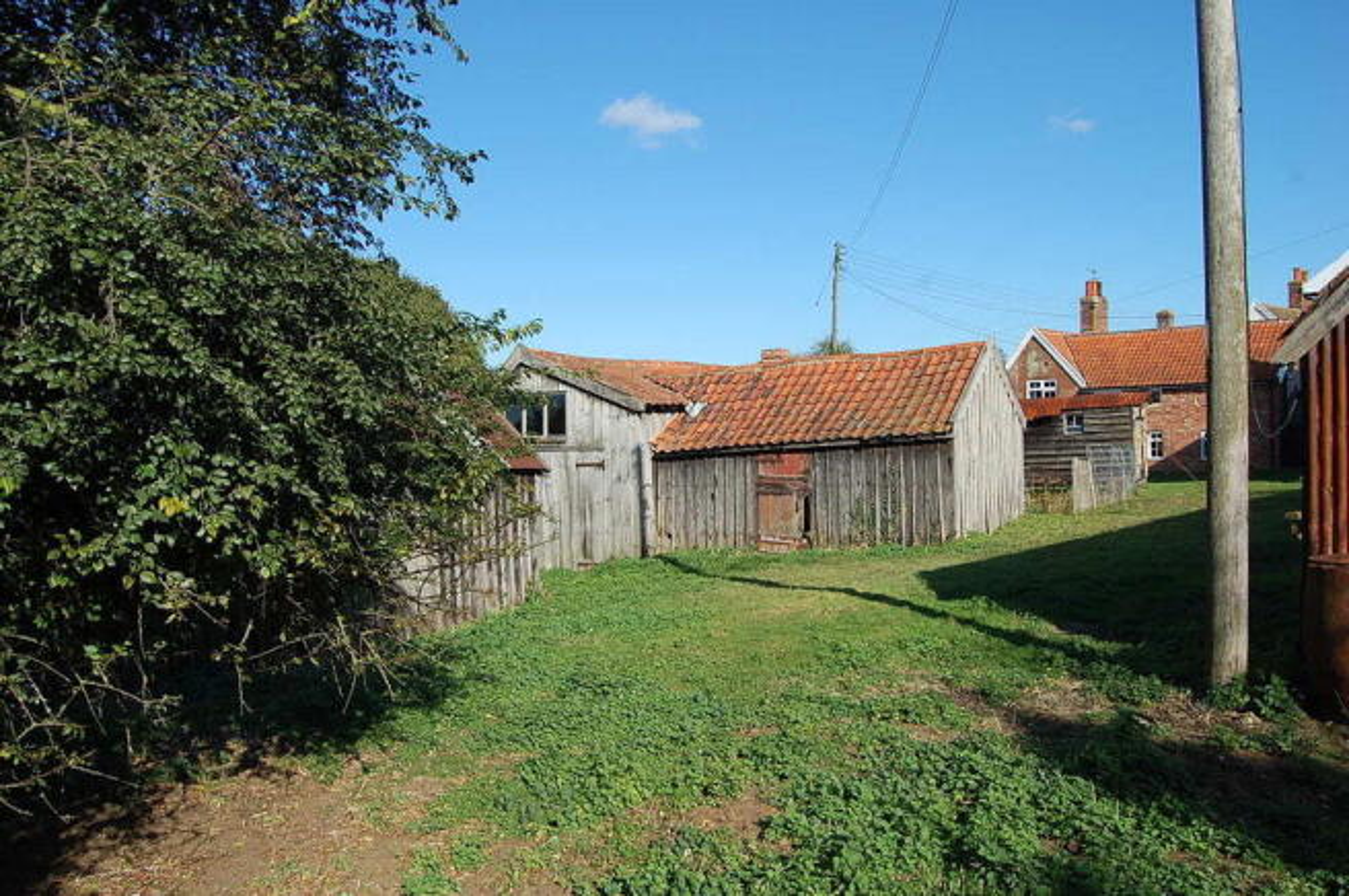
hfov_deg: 67.4
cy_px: 448
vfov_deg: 47.8
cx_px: 674
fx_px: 1011
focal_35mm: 27
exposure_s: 1/320
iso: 200
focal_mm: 18
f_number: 9
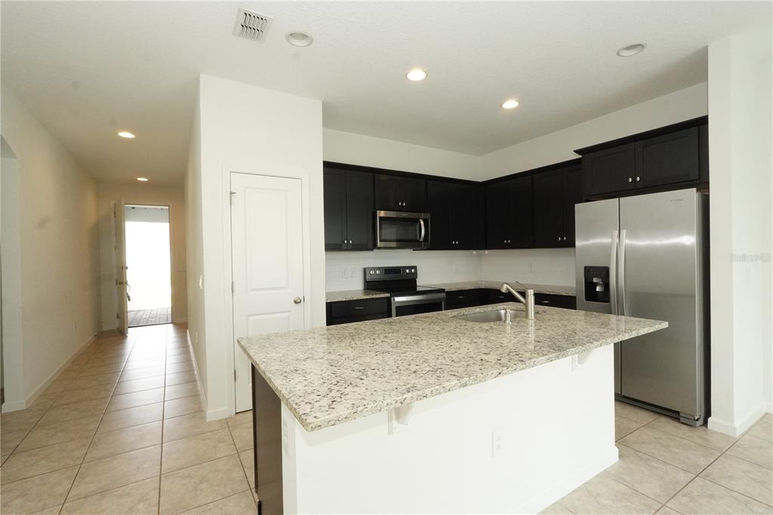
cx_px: 386
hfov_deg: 95.0
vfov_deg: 72.0
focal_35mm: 16
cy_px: 258
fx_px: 354
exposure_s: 1/60
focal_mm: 11
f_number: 16
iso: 2500
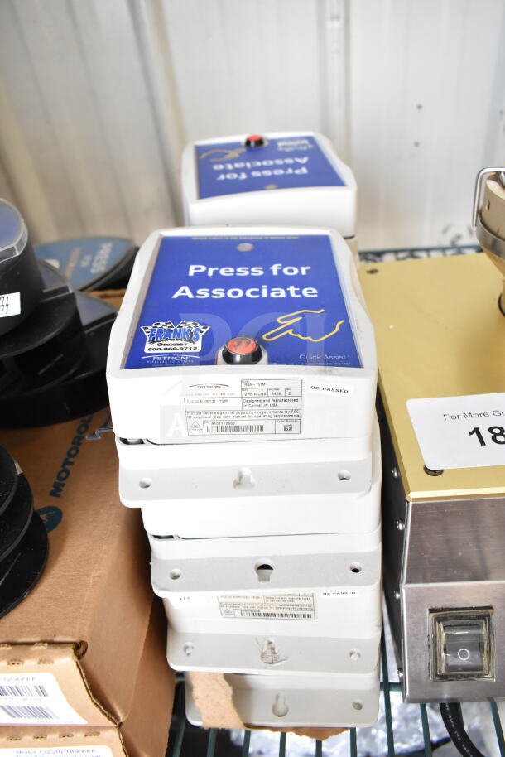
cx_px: 252
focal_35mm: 27
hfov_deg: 48.0
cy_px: 378
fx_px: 568
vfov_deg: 67.4
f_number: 5
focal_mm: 18
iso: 1600
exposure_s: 1/100
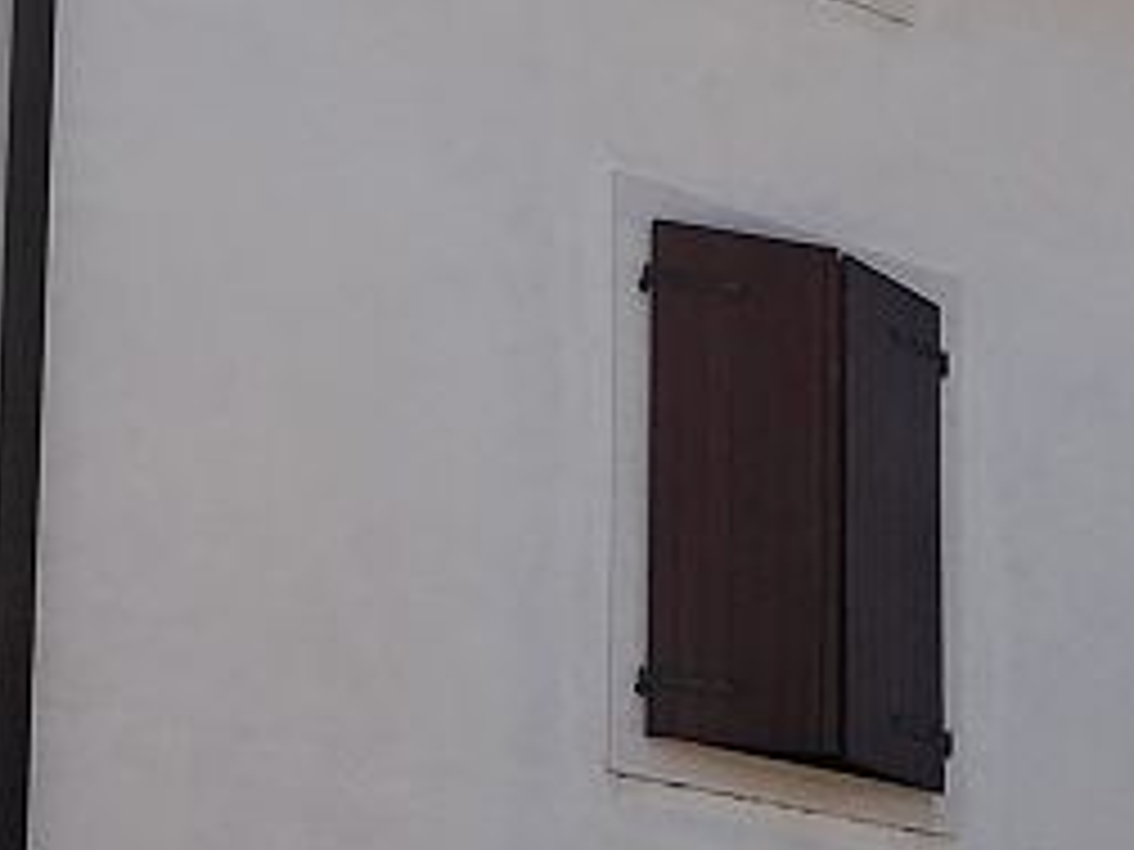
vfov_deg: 11.0
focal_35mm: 132
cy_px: 1003
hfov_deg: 14.8
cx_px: 986
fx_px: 4324
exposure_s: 1/880
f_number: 2.2
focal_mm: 3.81
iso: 50
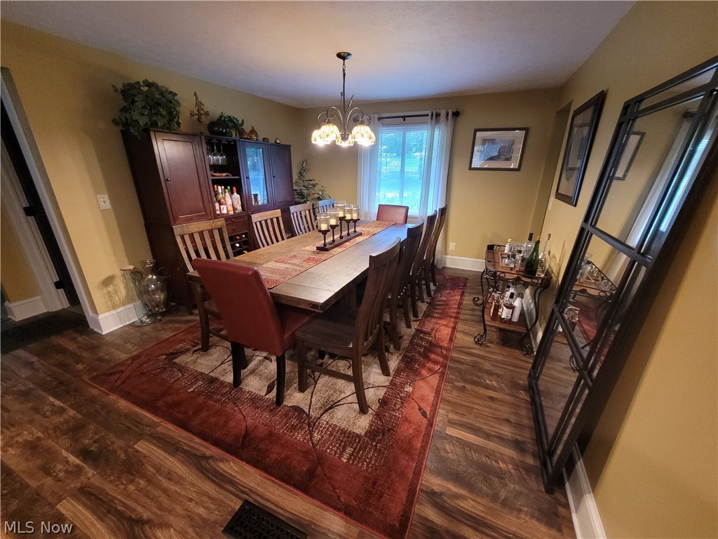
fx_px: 270
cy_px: 270
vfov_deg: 89.9
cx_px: 359
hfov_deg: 106.2
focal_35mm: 13
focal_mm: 1.74
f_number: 2.2
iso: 400
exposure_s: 1/30
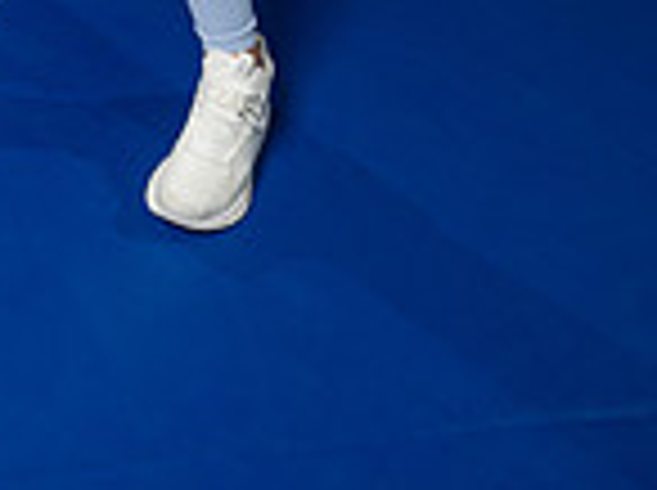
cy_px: -499
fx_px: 2084
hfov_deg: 17.7
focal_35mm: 110
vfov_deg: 11.9
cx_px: 108
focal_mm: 37
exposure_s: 1/125
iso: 800
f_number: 4
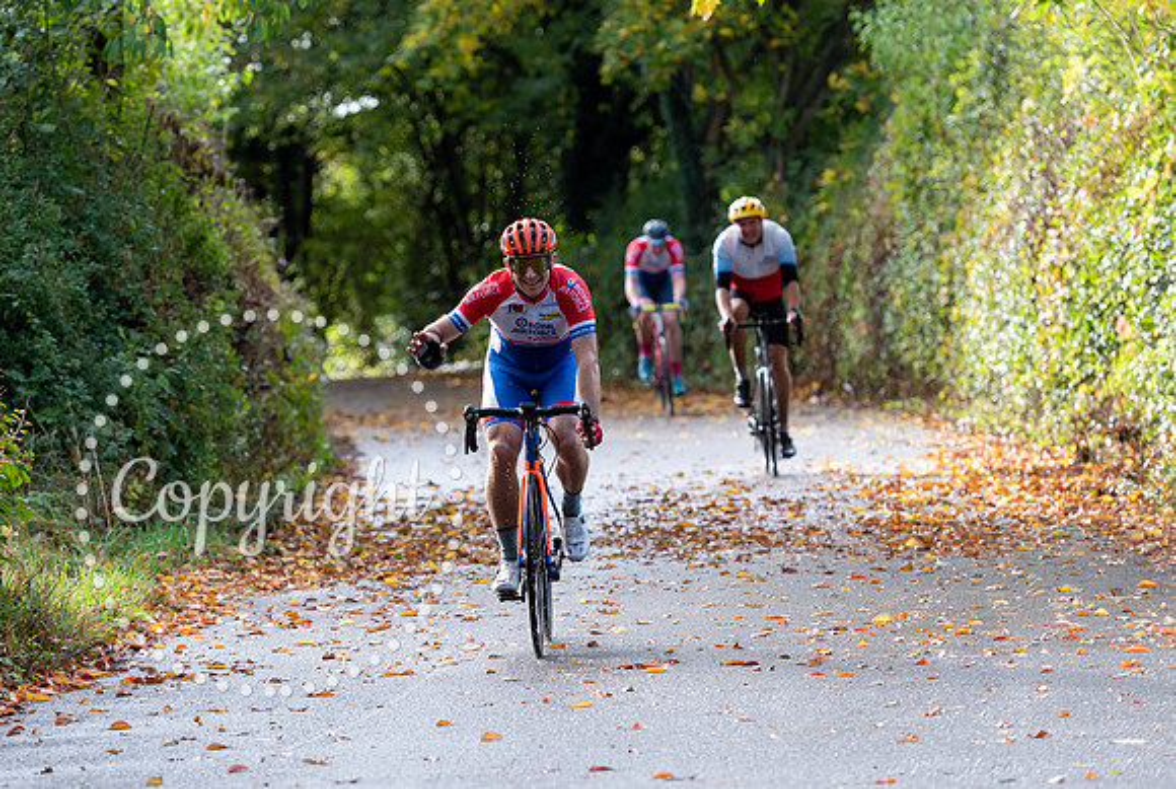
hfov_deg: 10.4
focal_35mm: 198
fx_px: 6468
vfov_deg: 7.0
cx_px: 485
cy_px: 350
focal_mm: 155
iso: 200
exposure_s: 1/400
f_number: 3.5
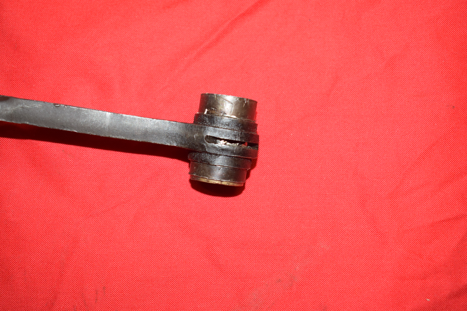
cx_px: 234
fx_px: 564
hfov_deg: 45.0
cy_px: 156
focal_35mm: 44
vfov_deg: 30.9
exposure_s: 1/125
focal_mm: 29
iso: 800
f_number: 5.6
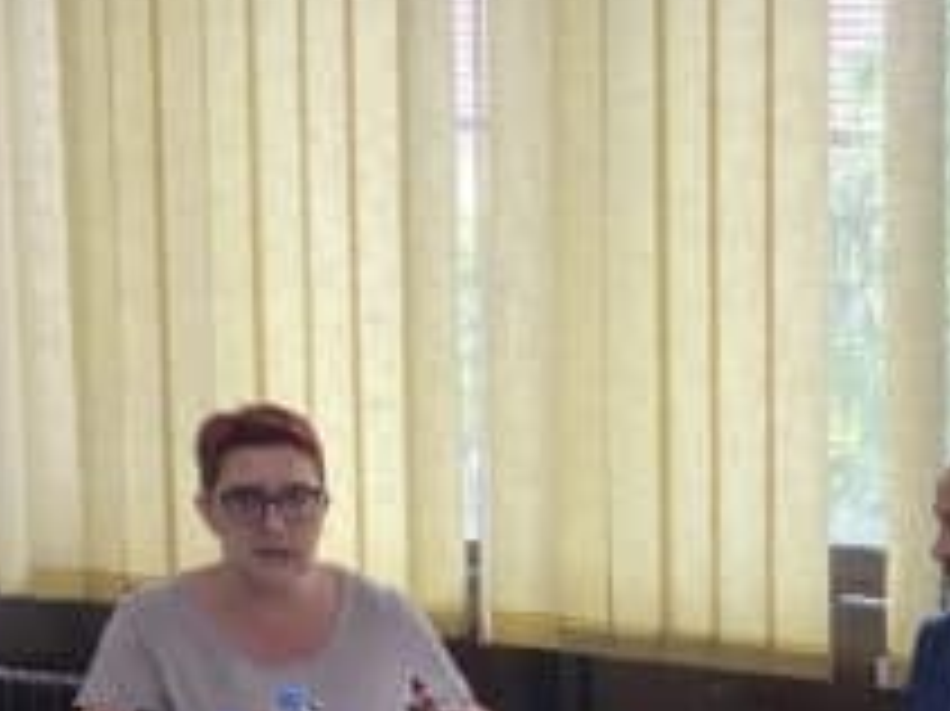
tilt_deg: -14.4
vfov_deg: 11.2
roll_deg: -2.0
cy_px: 1116
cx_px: 1441
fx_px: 3456
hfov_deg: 14.5
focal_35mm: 126
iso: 125
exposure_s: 1/100
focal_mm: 4.25
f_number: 1.8
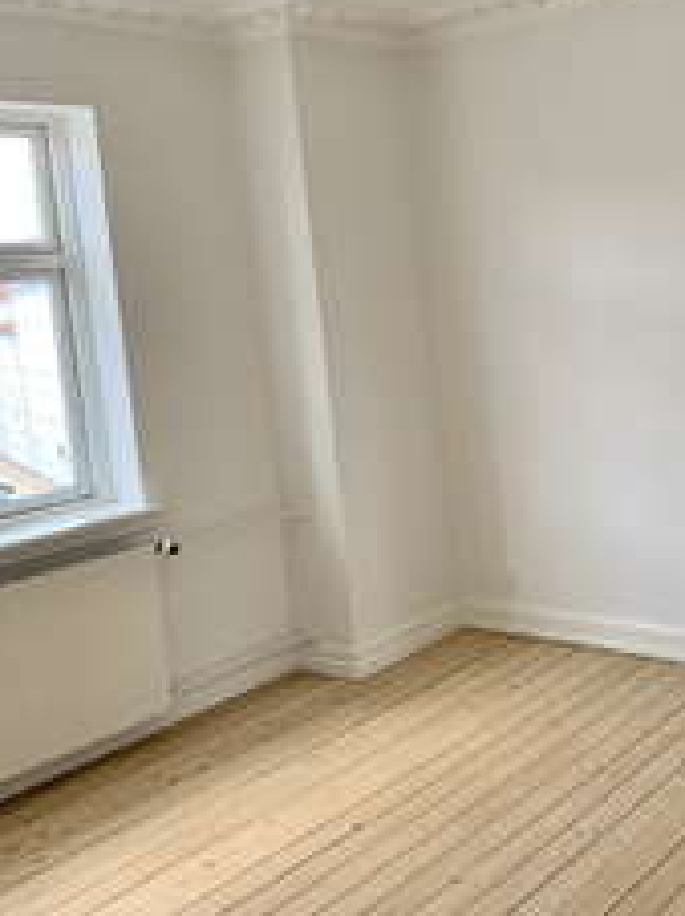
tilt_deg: -9.1
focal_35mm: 43
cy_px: 413
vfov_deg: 43.8
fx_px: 1137
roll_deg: +4.8
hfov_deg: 32.6
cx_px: 549
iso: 40
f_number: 1.8
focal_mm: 4.25
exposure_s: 1/121
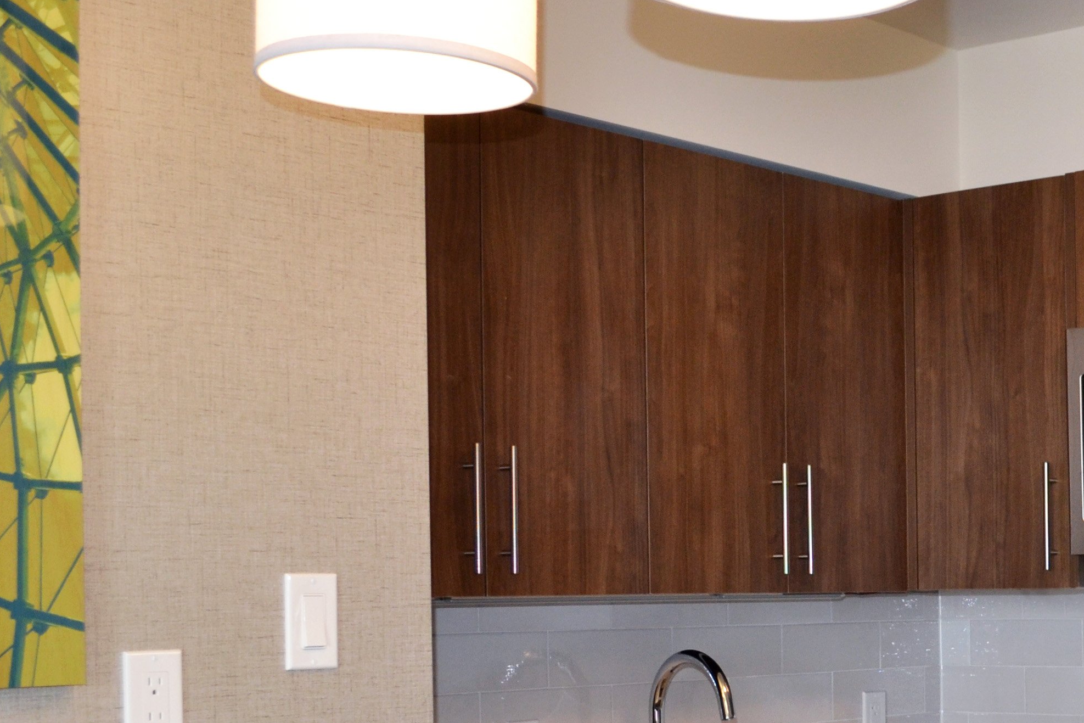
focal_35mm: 63
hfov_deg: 29.5
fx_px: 1897
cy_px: 614
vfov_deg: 21.2
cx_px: 1117
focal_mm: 18
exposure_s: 1/60
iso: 400
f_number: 4
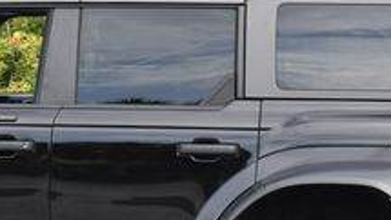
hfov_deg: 11.5
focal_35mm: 187
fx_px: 1939
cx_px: 78
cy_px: 120
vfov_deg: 6.5
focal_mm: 30
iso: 250
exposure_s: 1/250
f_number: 5.6
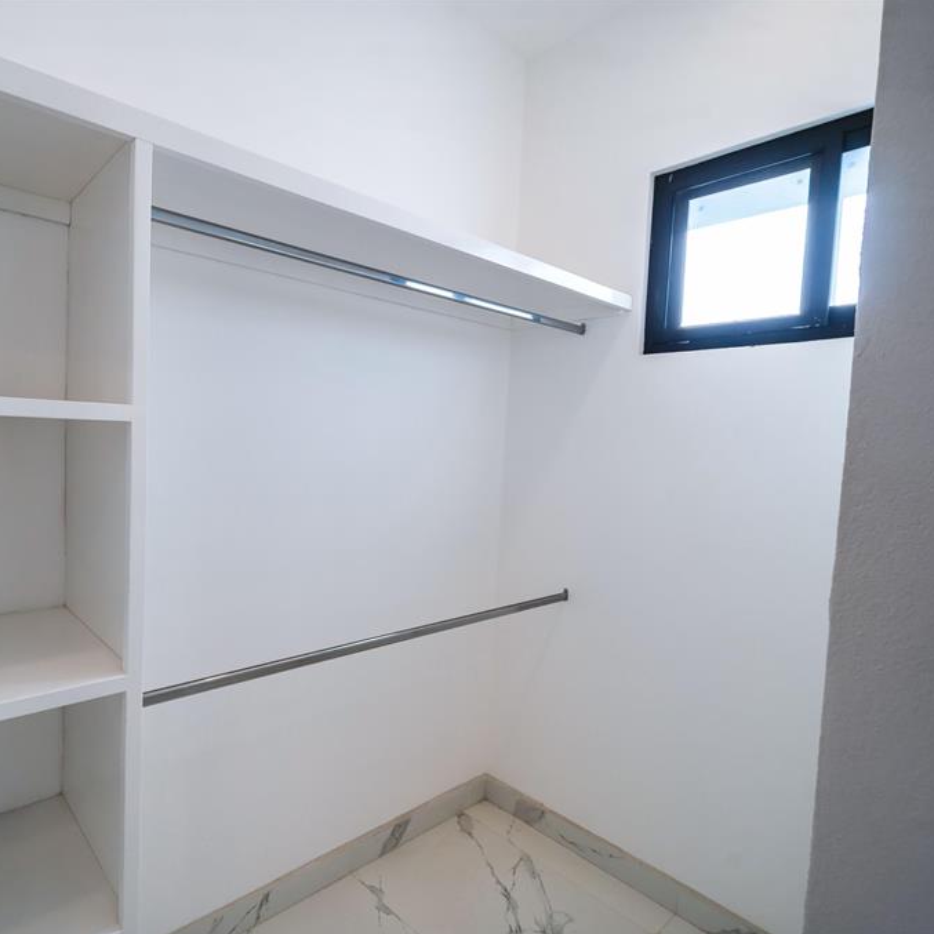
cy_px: 468
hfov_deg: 78.5
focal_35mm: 18
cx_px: 323
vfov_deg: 80.7
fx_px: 549
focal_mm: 14
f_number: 5.6
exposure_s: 1/200
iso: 400
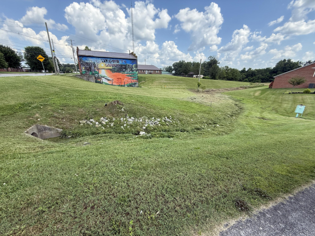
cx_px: 158
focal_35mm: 14
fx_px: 127
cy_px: 118
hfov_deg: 102.1
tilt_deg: -18.7
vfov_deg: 85.7
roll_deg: -0.5
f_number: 2.2
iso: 64
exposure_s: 1/734
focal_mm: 2.22
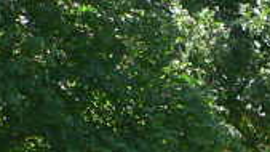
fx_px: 1618
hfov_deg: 8.7
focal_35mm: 226
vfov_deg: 5.1
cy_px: 432
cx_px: 655
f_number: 4
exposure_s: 1/125
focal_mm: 6
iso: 64
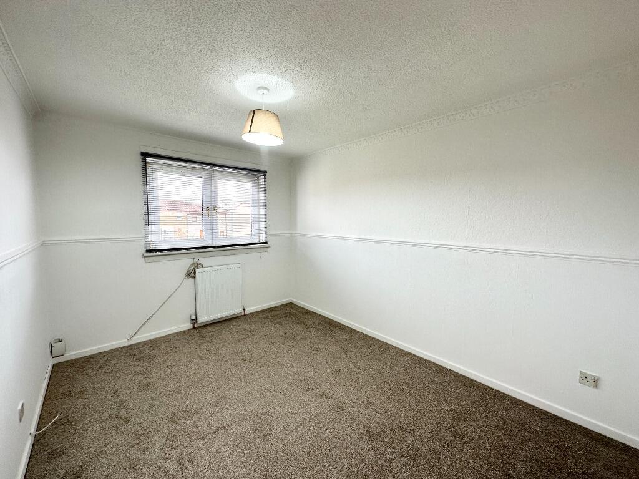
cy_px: 240
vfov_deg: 85.7
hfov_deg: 102.1
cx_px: 320
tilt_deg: -4.9
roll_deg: -0.2
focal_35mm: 14
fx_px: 258
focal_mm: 2.22
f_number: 2.2
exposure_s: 1/99
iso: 80
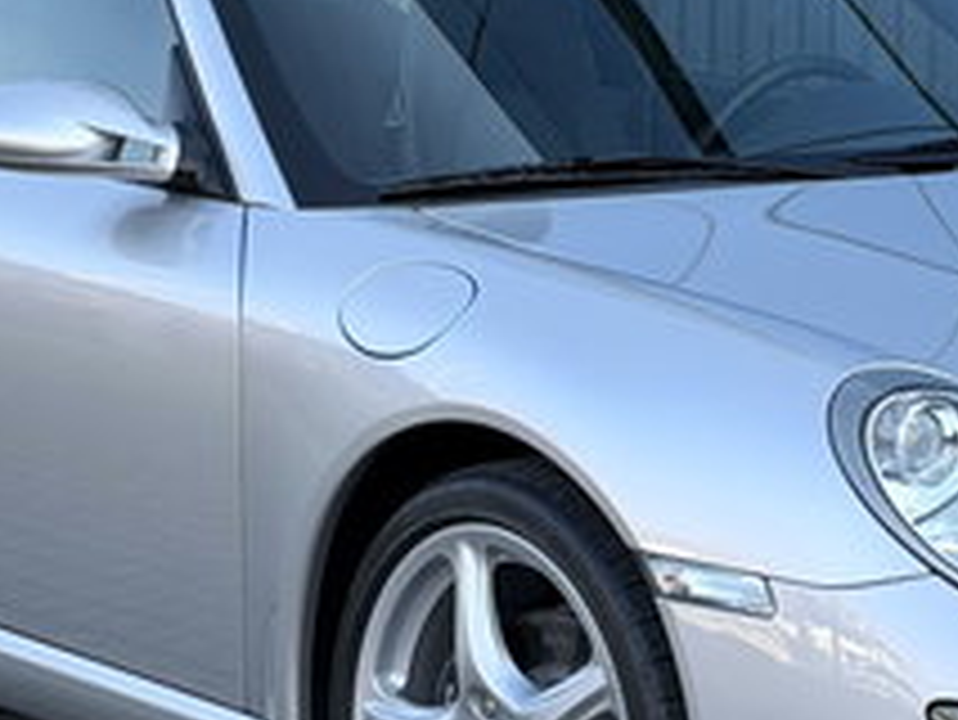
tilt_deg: -7.5
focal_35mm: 173
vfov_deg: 8.6
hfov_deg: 11.4
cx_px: 702
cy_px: 302
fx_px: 4790
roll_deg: -1.3
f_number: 1.78
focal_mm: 6.76
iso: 64
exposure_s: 1/819
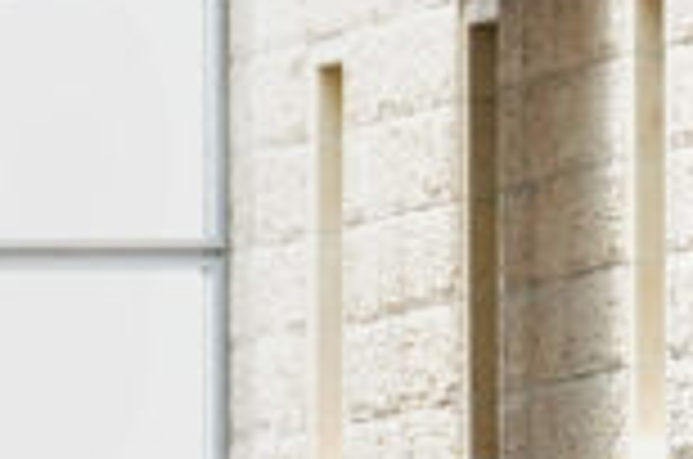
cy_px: 1298
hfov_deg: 1.5
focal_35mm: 1334
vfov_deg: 1.0
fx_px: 25626
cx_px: -378
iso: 1600
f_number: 2.8
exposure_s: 1/1250
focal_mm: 200
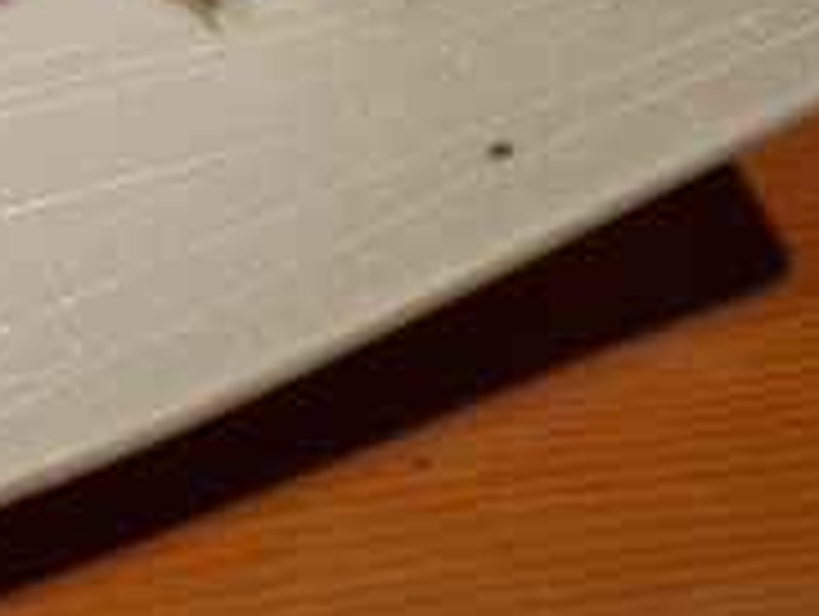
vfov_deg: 11.1
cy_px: -56
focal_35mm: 132
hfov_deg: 14.3
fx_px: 3127
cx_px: -261
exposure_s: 1/60
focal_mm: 20
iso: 800
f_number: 4.6
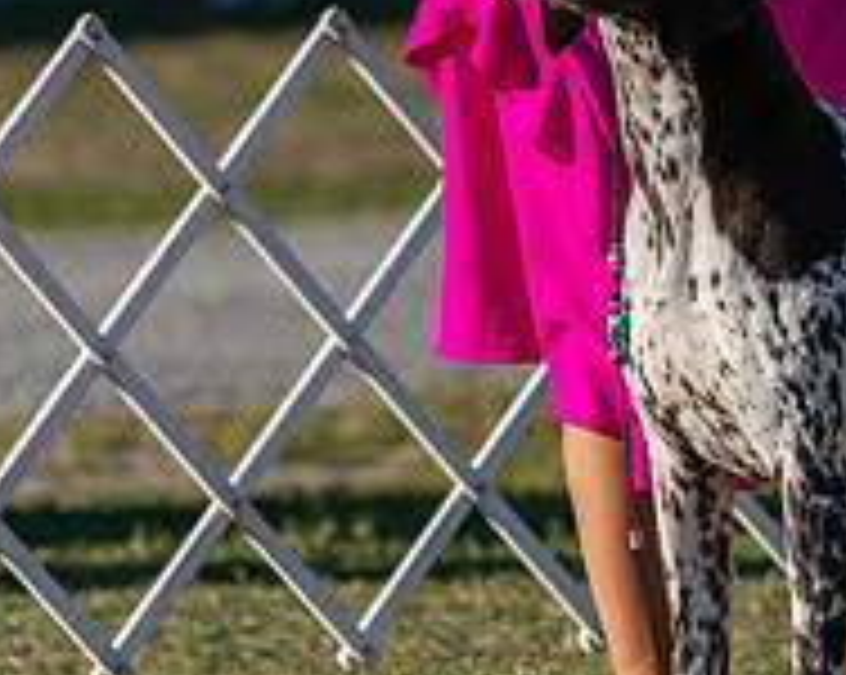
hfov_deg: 3.2
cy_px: -22
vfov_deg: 2.5
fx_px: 15283
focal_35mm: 611
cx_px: 776
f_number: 4.5
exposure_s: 1/1250
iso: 125
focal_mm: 181
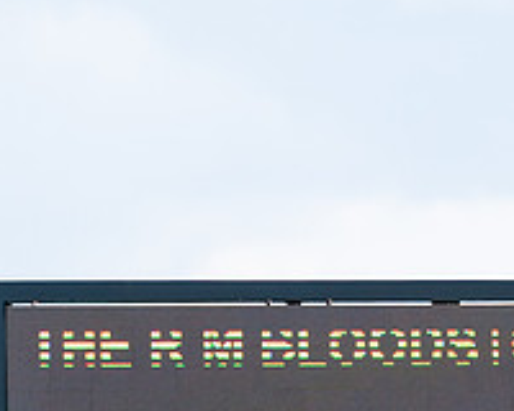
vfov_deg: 1.6
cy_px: 466
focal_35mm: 967
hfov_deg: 2.0
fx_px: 14710
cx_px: 584
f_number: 4
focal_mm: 200
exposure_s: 1/2000
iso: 400
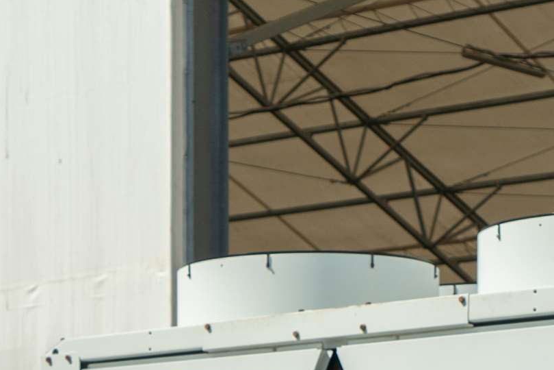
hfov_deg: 12.6
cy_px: 925
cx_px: 192
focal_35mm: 163
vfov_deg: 7.8
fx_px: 2508
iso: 100
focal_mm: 32
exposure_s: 1/320
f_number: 5
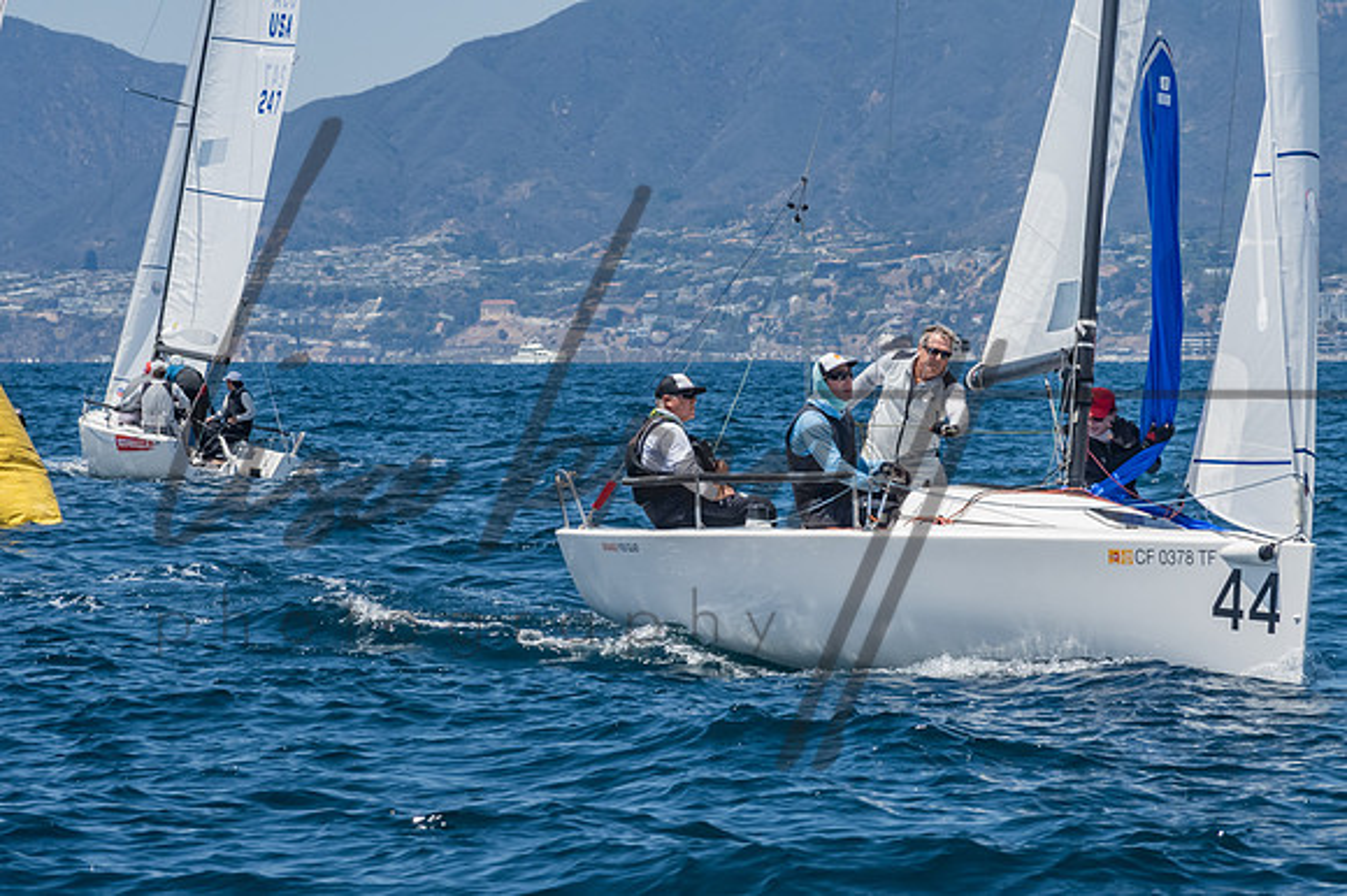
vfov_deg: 5.1
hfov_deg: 7.7
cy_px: 450
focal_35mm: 269
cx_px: 707
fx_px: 10057
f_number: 14
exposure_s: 1/800
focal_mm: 165
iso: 640
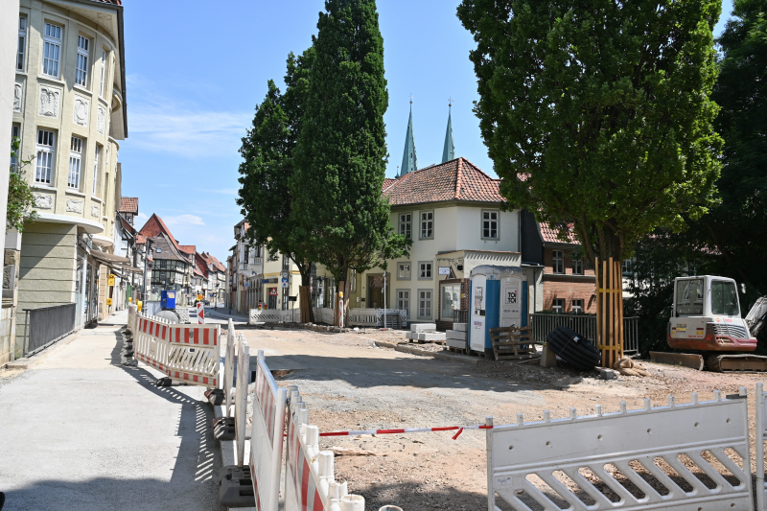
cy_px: 256
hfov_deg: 67.4
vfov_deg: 47.9
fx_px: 575
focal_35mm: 27
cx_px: 384
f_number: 11
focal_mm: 18
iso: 200
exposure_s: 1/500
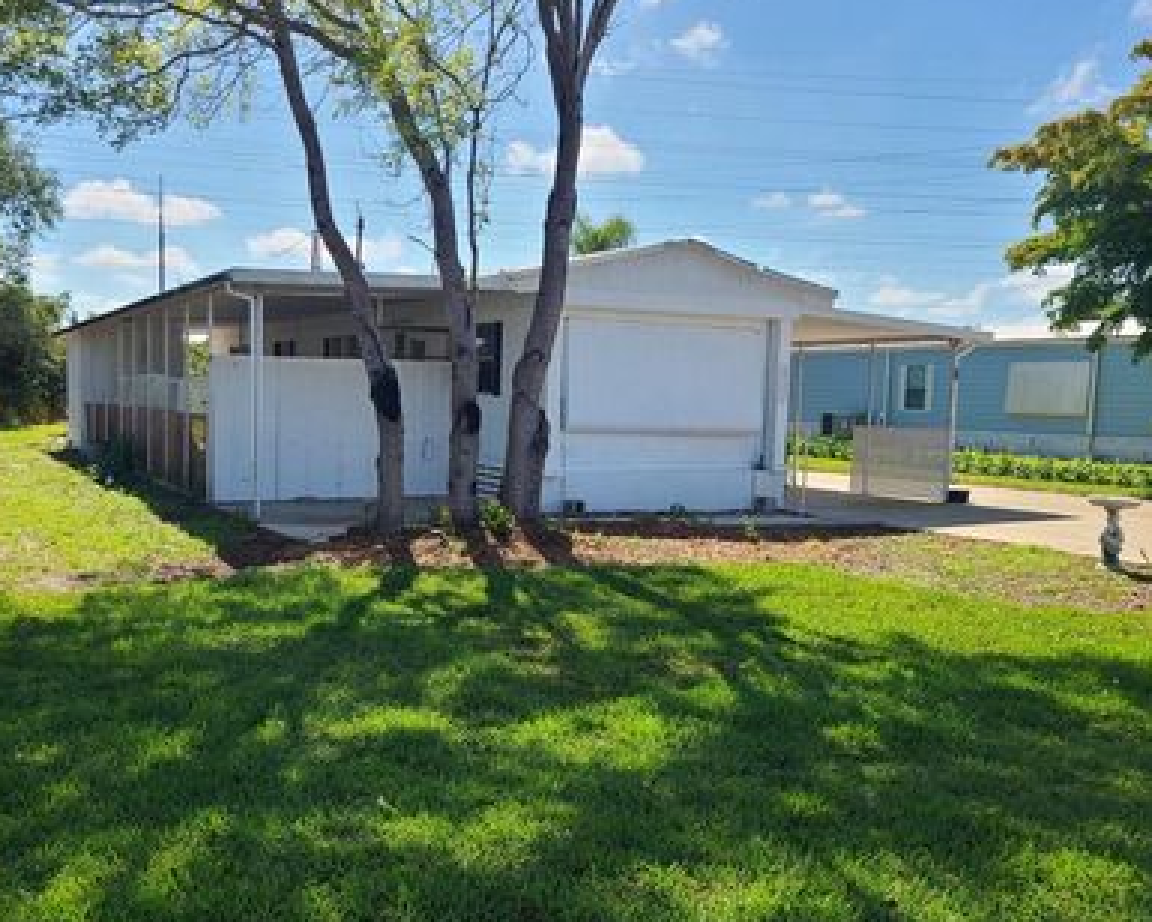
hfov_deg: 53.9
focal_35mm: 33
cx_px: 479
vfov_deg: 44.5
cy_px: 492
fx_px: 1125
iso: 40
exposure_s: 1/1681
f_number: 1.8
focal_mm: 5.4
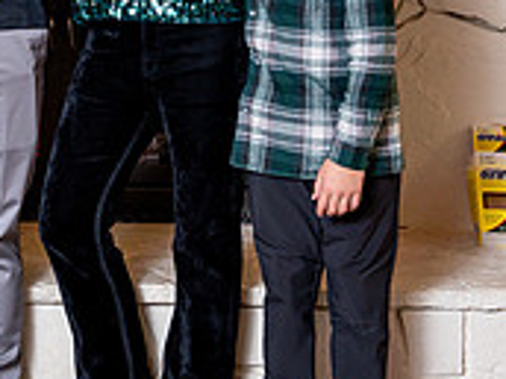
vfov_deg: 13.1
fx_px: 1623
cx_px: 68
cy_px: -44
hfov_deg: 17.5
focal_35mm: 111
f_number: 5
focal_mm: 44
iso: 500
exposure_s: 1/200
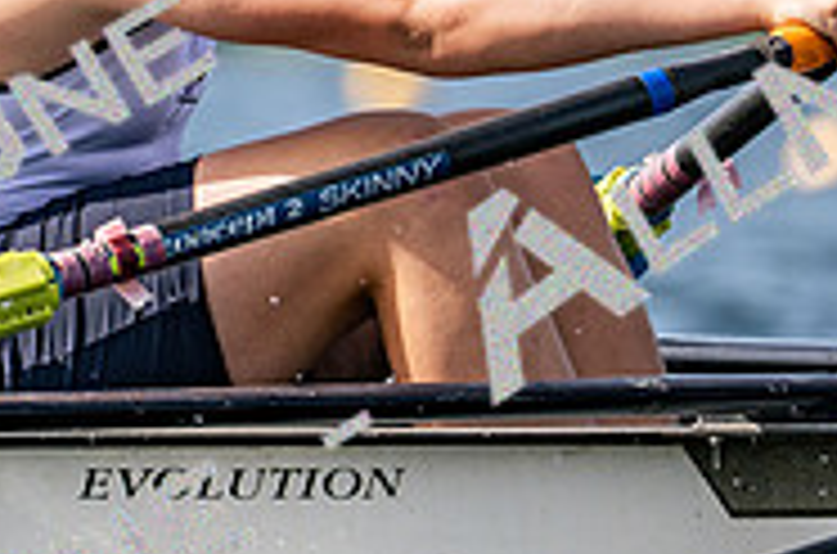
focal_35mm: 1876
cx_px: 81
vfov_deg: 0.7
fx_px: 43506
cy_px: -23
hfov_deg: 1.1
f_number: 4.5
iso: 220
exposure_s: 1/2500
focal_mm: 400
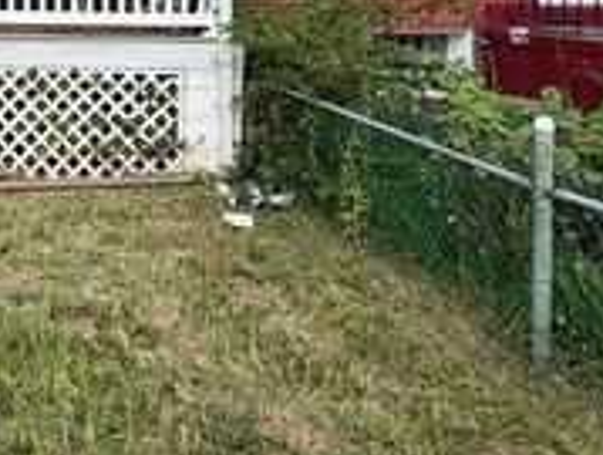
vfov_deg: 32.9
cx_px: -84
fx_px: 681
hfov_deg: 38.2
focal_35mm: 39
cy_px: -32
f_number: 2.2
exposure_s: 1/502
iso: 40
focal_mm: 2.22
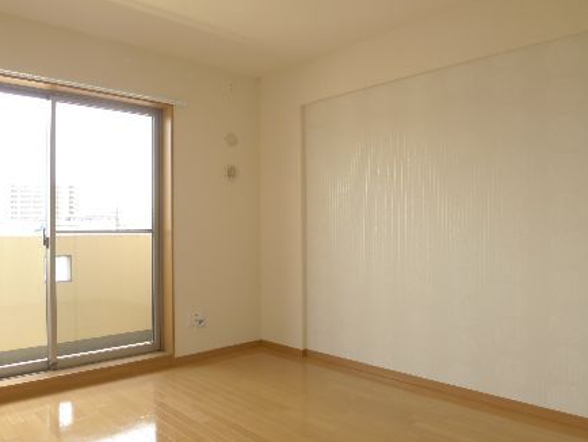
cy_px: 226
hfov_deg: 53.9
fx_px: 578
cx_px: 297
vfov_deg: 41.8
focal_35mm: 34
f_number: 2
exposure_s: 1/80
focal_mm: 5.1
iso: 80
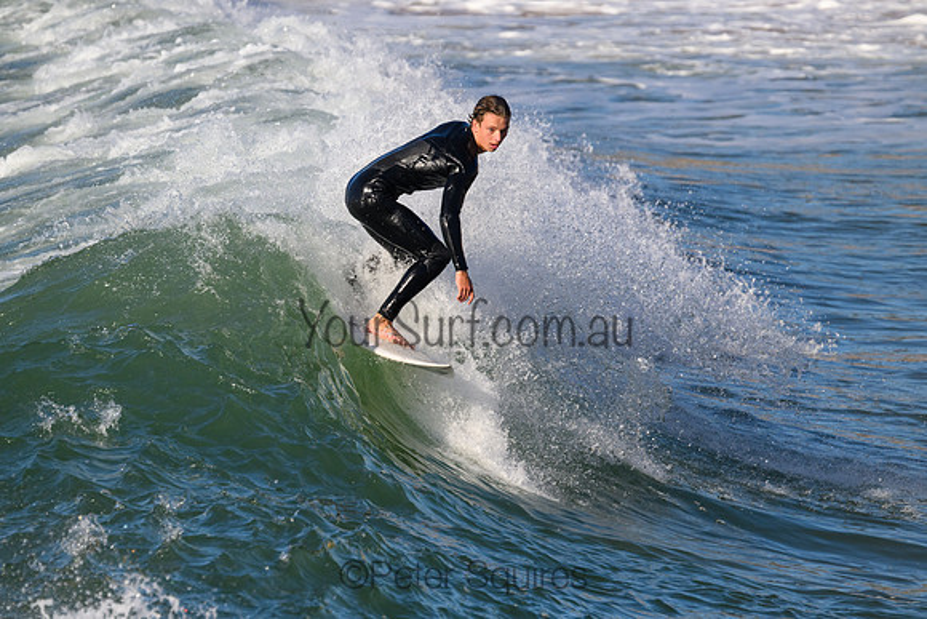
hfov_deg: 3.5
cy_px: 310
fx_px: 15195
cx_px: 464
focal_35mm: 590
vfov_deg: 2.3
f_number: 11
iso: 1250
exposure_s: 1/2000
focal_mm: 590
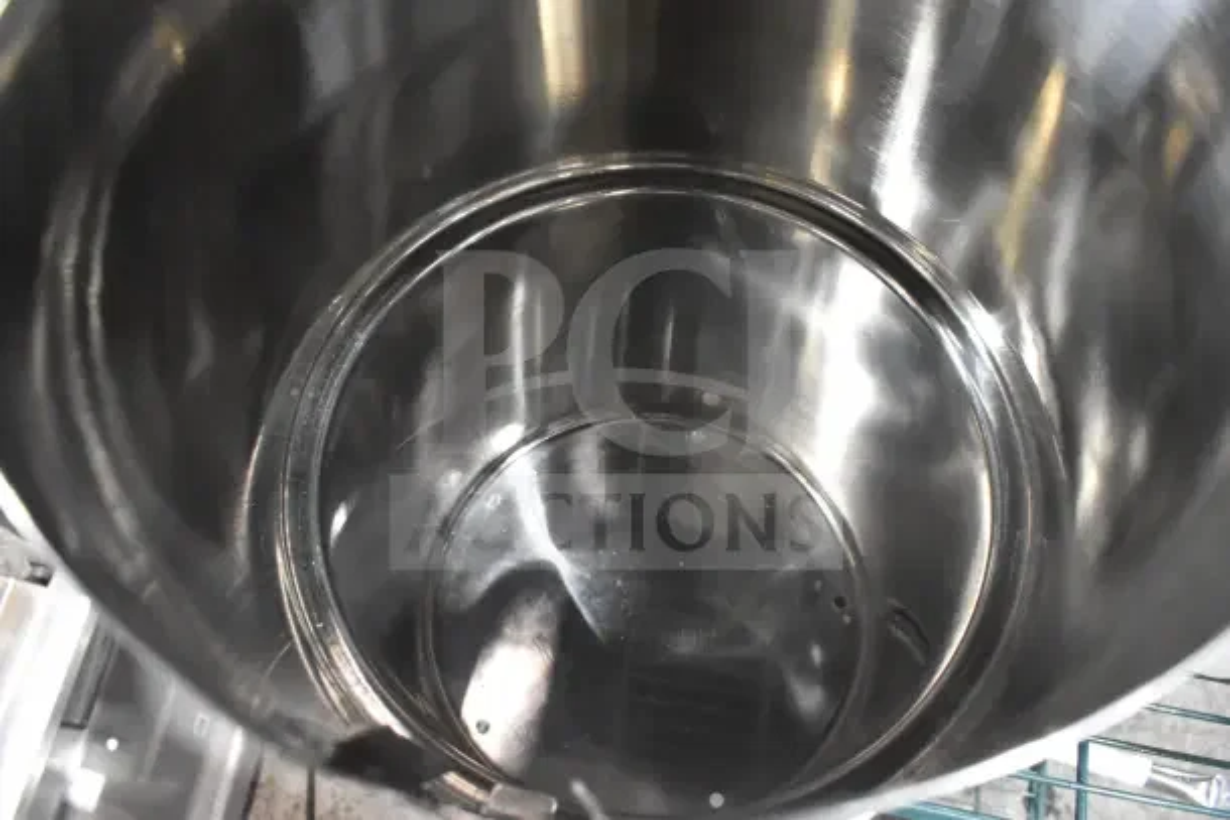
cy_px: 410
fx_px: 923
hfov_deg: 67.4
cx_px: 615
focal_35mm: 27
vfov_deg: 48.0
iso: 6400
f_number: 6.3
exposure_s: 1/160
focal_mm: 18
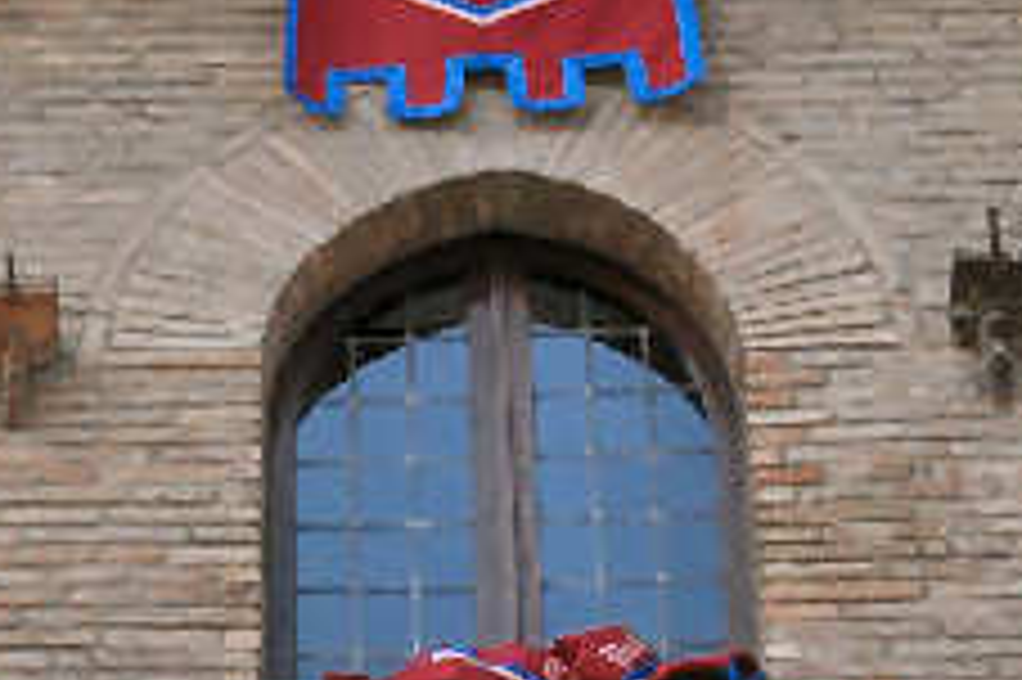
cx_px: 459
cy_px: 149
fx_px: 7489
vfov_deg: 5.2
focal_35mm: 264
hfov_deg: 7.8
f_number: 22
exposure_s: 1/50
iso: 400
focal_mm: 40
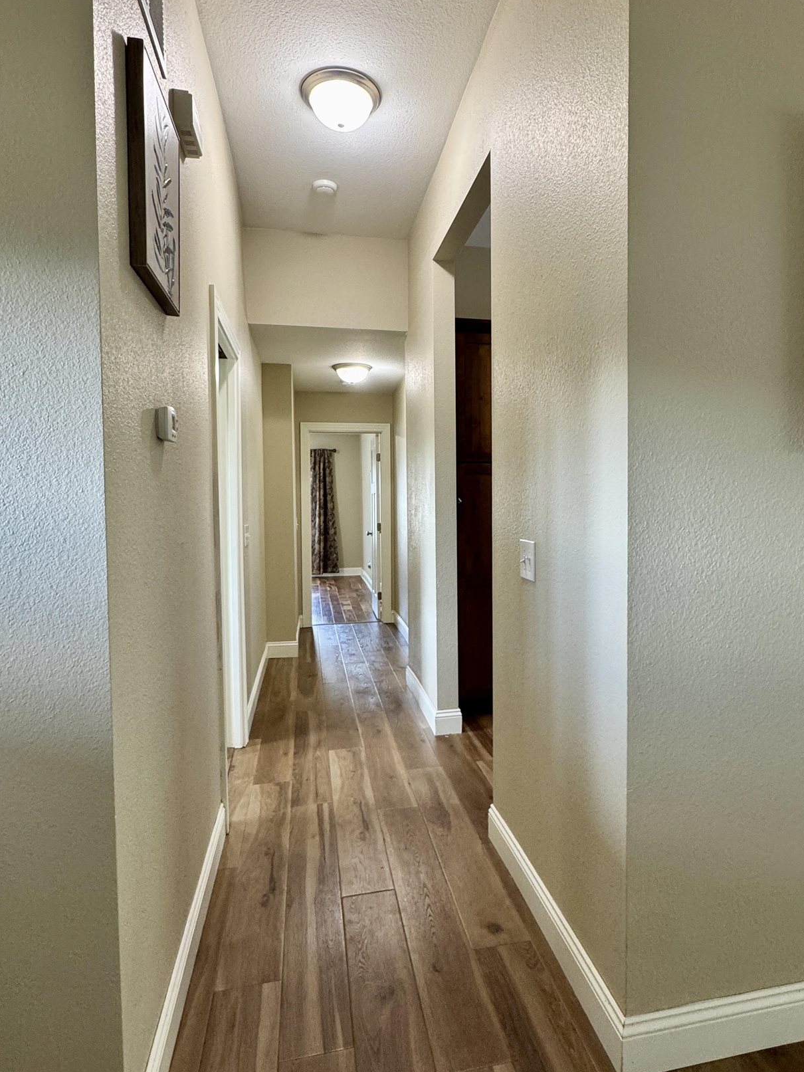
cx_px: 435
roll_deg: +0.8
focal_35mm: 20
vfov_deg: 81.7
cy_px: 525
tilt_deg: -0.9
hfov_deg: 65.9
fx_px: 619
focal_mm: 2.22
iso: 160
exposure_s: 1/60
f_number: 2.2
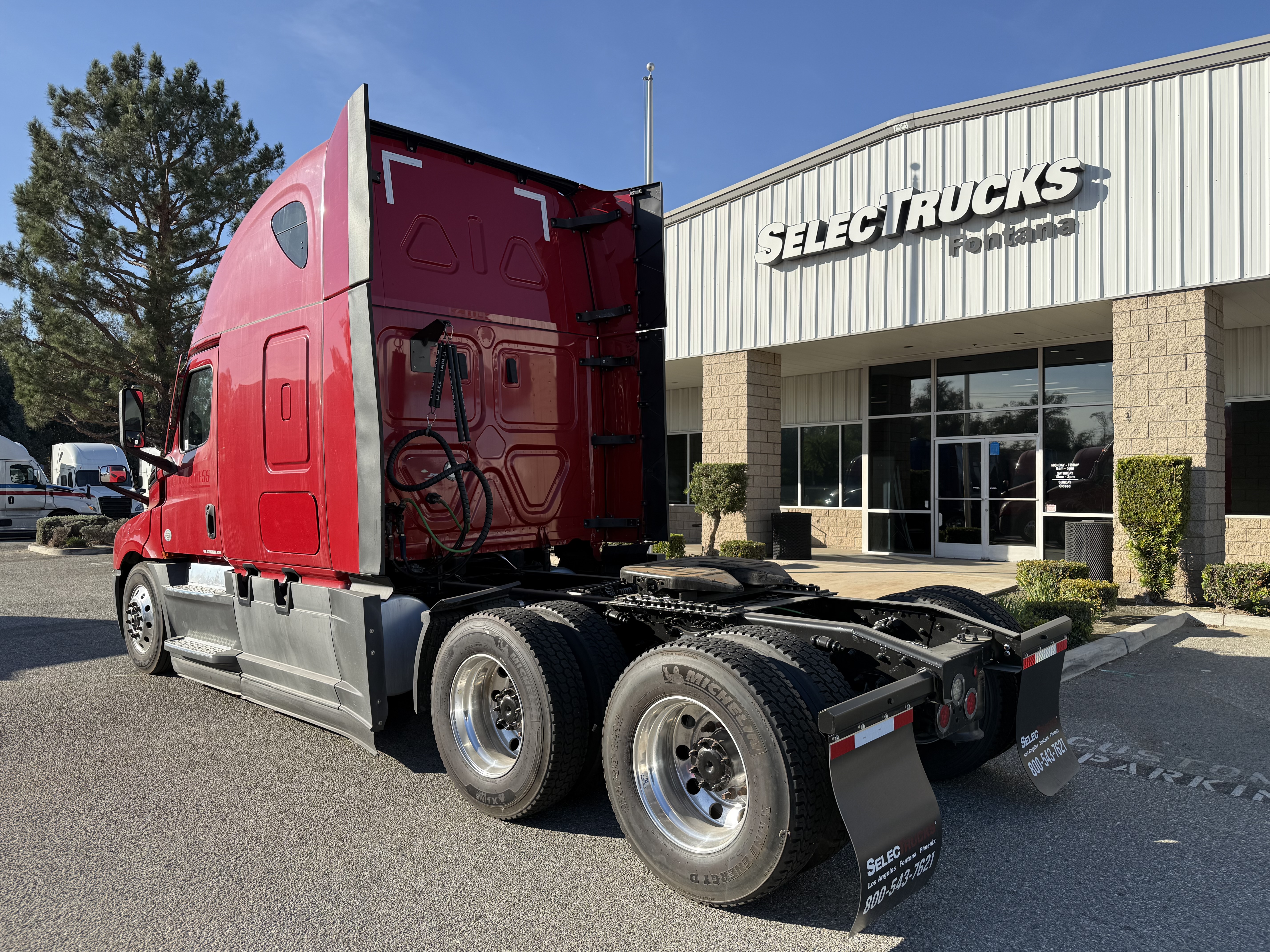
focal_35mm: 24
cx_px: 635
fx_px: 881
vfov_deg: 56.8
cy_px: 476
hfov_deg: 71.6
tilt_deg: +1.9
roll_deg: -1.3
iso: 80
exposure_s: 1/2801
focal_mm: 6.76
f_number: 1.78
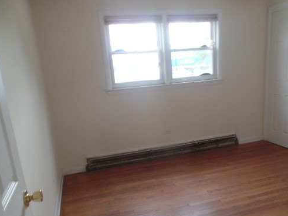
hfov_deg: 59.9
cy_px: 140
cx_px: 157
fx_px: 250
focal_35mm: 30
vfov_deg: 46.2
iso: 160
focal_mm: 4.1
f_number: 2.8
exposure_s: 1/30
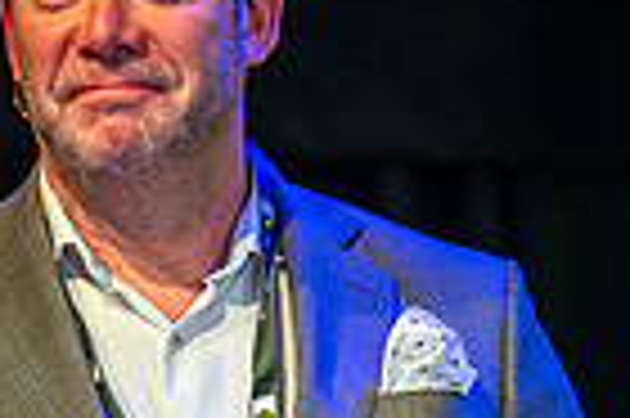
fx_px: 13214
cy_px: 227
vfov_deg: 1.8
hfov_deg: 2.7
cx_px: 346
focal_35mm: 756
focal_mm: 182
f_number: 2.8
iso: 1250
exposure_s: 1/400
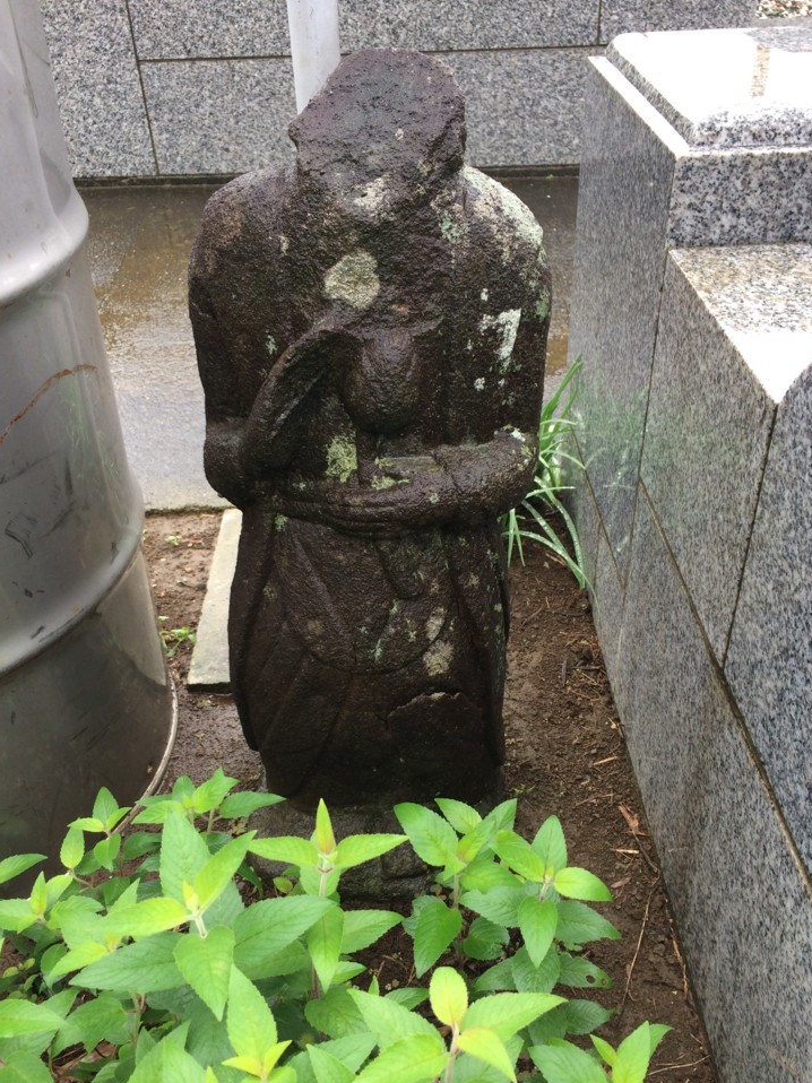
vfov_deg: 58.3
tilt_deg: -37.4
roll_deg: +4.9
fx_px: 970
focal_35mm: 31
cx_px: 408
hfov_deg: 45.4
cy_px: 578
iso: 50
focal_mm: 4.15
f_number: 2.2
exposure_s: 1/120
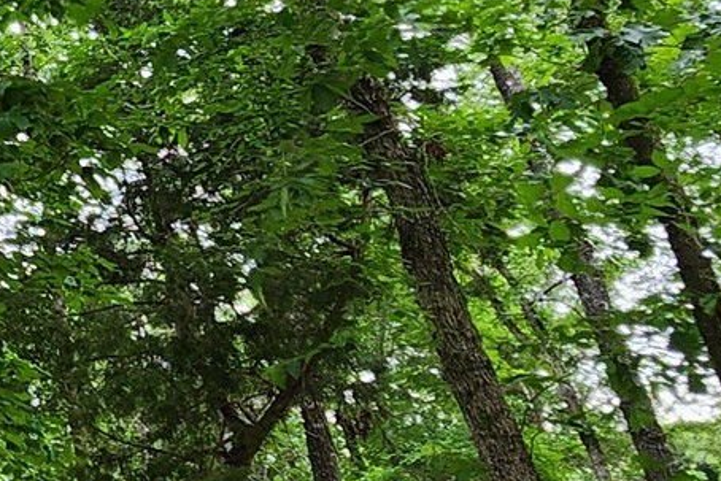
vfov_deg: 22.2
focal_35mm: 61
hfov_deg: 23.0
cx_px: -483
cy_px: 152
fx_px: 1222
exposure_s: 1/60
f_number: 2.2
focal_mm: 2.2
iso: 100
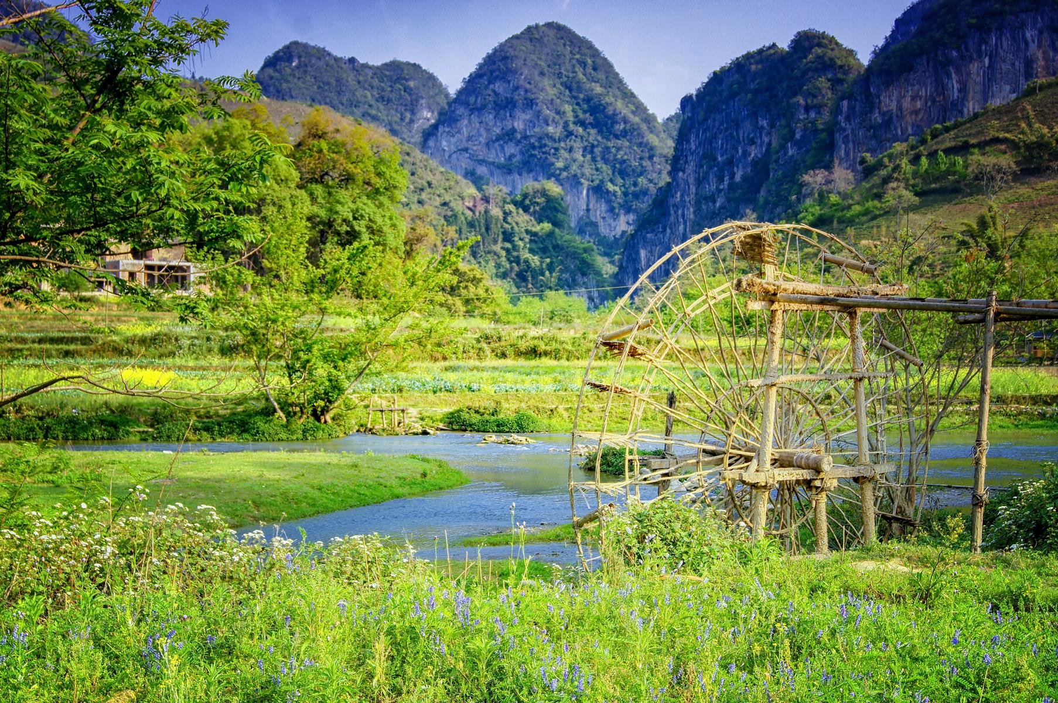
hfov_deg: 43.6
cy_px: 352
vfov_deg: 29.8
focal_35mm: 45
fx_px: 1321
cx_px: 529
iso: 100
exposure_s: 1/80
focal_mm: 30
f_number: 8
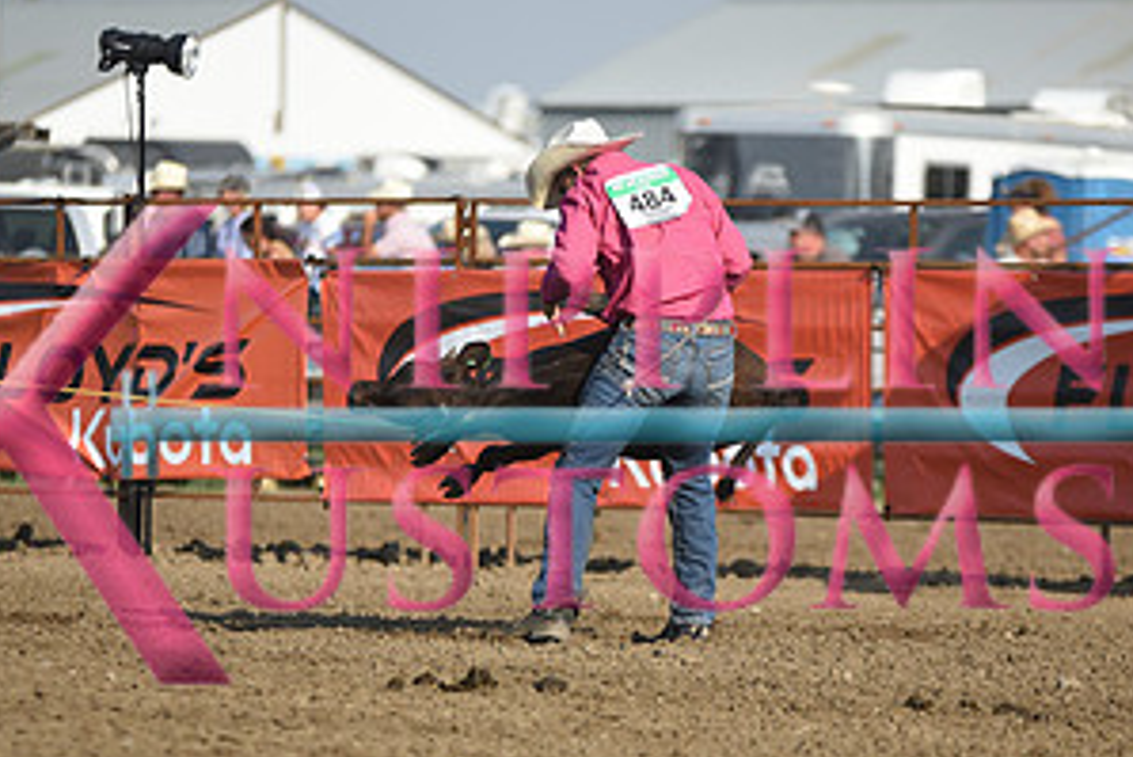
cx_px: 597
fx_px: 10737
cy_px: 420
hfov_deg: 6.0
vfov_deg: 4.0
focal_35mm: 341
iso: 320
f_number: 2.8
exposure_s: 1/4000
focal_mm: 175
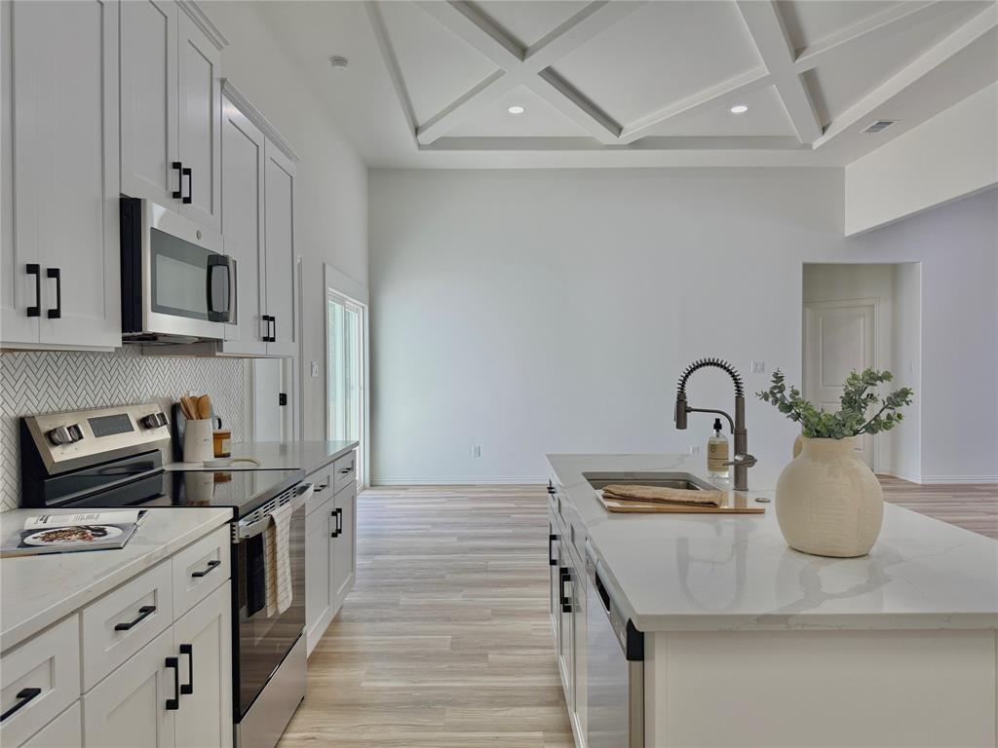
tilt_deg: -0.1
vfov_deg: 56.8
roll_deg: +0.2
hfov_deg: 71.6
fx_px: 692
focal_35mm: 24
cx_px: 499
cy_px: 374
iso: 64
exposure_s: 1/237
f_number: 1.78
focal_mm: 6.76
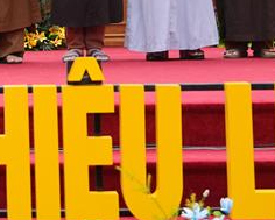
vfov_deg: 7.5
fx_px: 1628
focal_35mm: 200
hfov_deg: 9.4
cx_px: -138
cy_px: -159
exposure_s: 1/100
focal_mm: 42
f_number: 2.8
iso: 1250
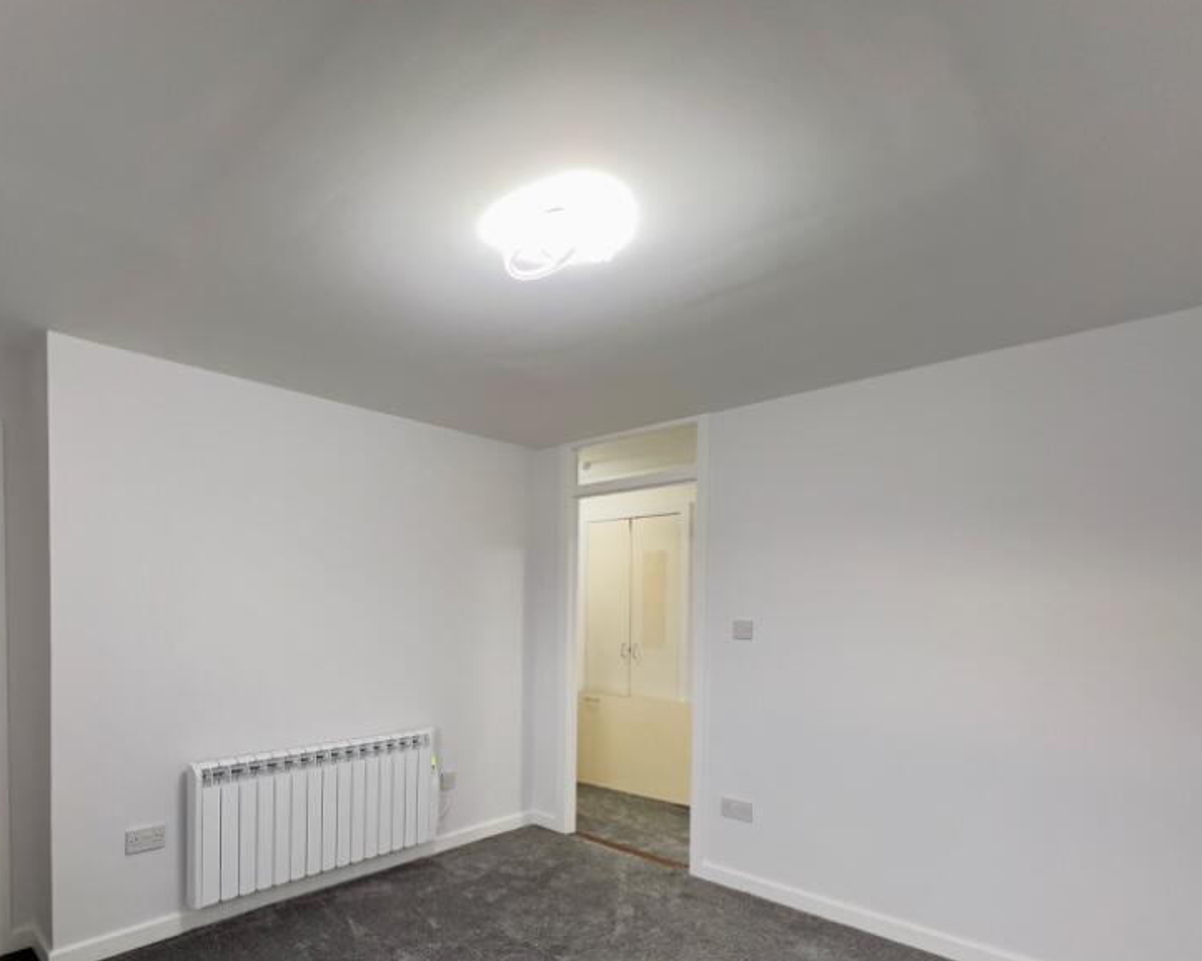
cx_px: 431
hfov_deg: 84.3
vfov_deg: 71.9
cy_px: 630
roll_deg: -0.5
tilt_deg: -3.0
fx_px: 640
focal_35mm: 18
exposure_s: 1/50
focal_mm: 1.57
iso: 160
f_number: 1.8
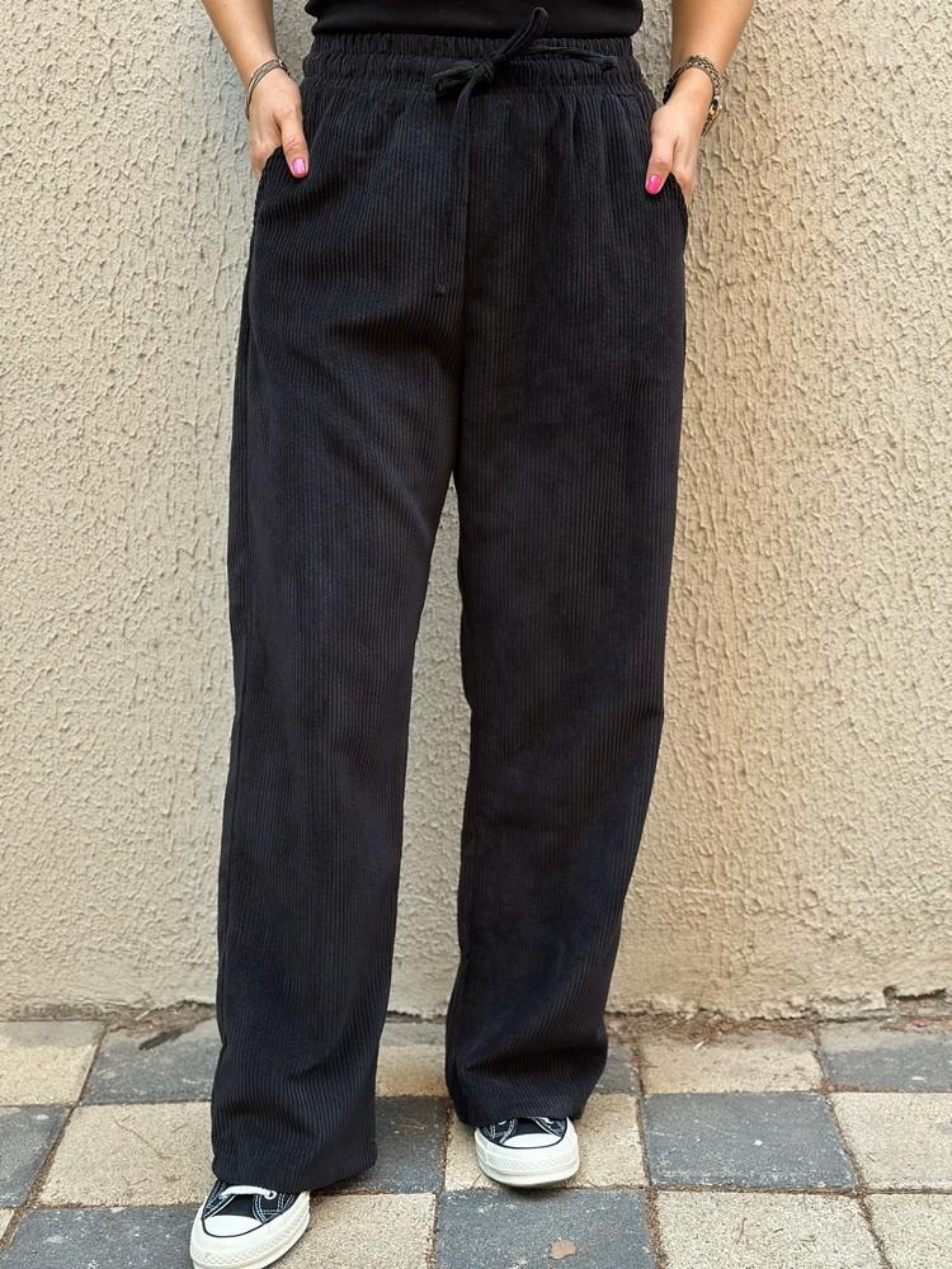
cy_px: 634
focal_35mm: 48
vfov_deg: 39.7
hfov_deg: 30.3
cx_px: 476
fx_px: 1760
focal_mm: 6.86
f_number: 1.78
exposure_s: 1/69
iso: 125
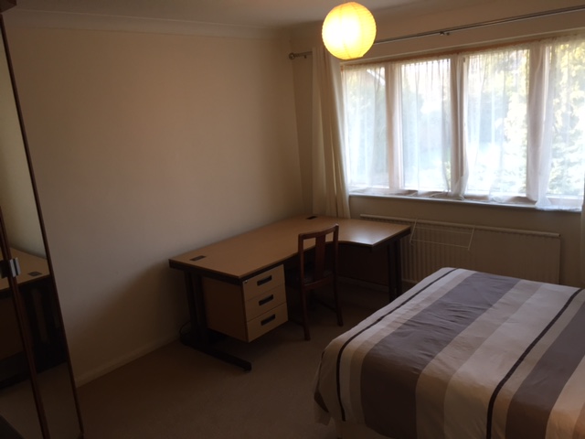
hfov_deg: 61.7
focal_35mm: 29
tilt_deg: -13.8
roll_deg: +4.0
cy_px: 220
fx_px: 490
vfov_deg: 48.2
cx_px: 292
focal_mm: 4.15
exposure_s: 1/33
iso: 32
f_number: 2.2
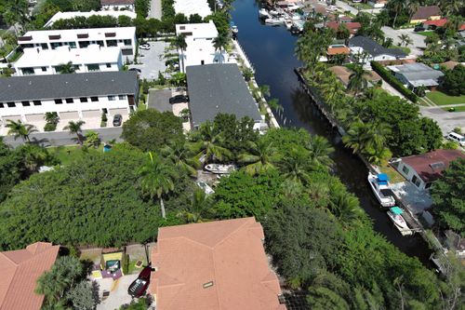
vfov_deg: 44.9
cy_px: 155
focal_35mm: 29
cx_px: 232
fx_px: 374
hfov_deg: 63.7
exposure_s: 1/1701
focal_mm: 10.57
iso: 101
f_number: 2.8
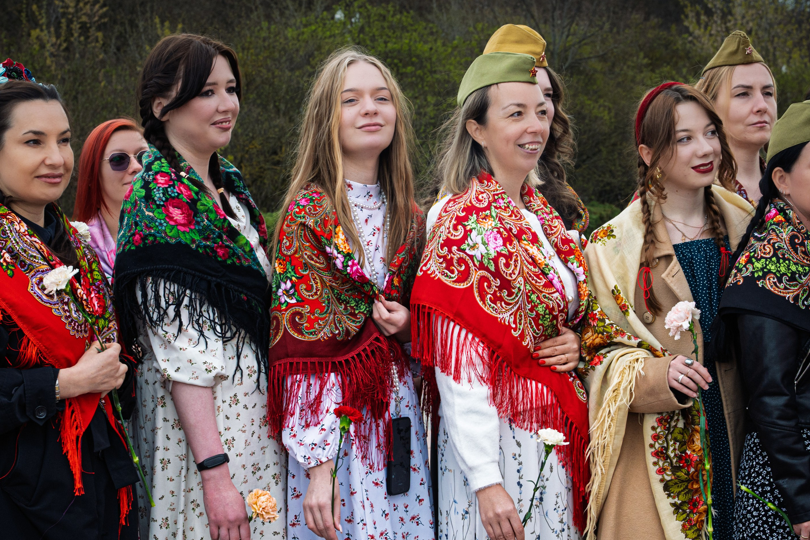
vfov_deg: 16.2
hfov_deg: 24.2
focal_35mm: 84
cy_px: 383
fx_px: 1890
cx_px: 397
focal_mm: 58
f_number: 9
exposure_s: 1/250
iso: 250
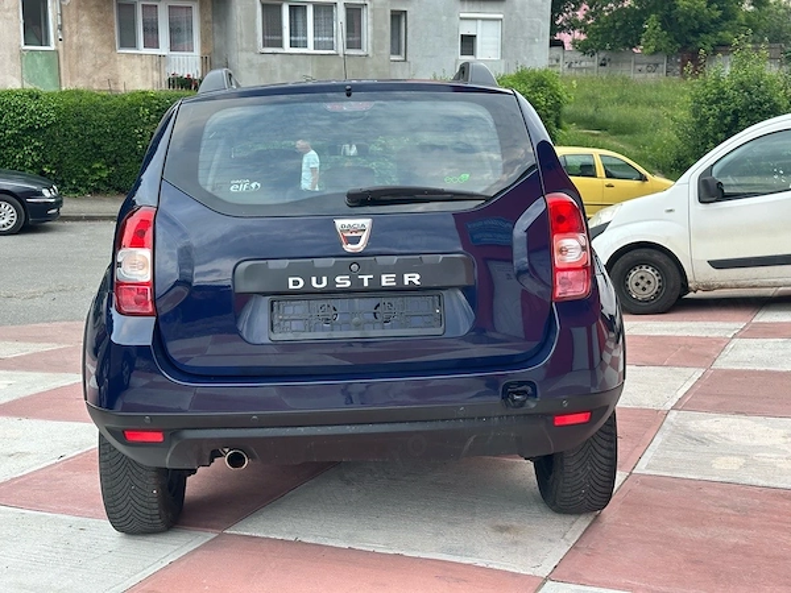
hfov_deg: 39.7
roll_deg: -0.1
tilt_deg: -8.0
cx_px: 396
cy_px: 296
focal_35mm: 48
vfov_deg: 30.3
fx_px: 1097
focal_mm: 6.86
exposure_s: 1/121
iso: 80
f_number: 1.78
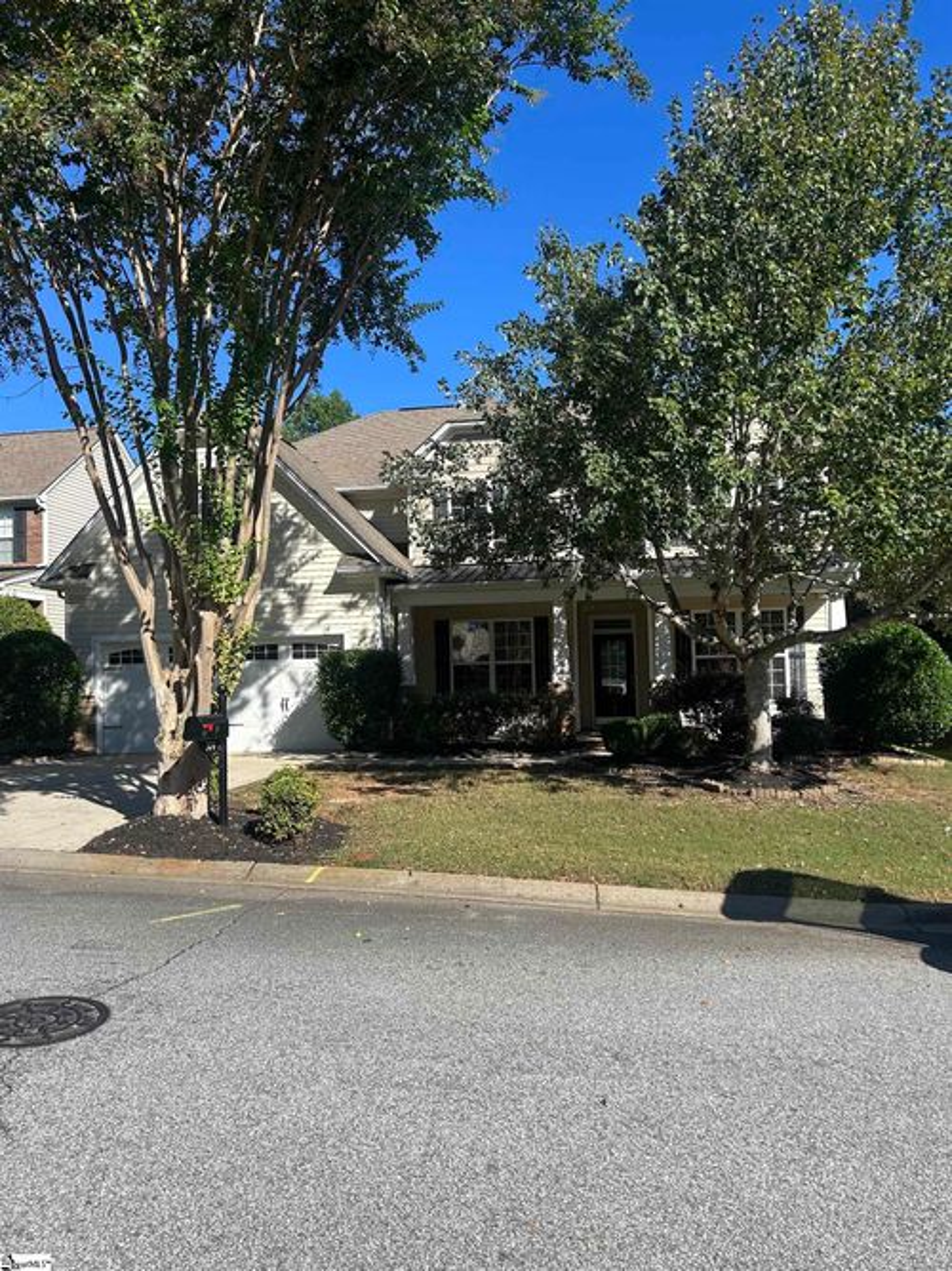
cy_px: 636
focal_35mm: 26
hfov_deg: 53.0
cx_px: 476
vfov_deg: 67.3
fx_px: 954
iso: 50
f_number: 1.5
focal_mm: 5.7
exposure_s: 1/3356
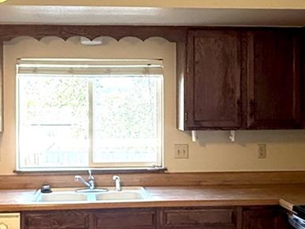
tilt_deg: -1.0
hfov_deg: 36.7
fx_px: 458
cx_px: 127
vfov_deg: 28.0
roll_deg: -0.4
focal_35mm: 52
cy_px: 109
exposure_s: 1/120
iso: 400
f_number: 2.2
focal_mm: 2.22
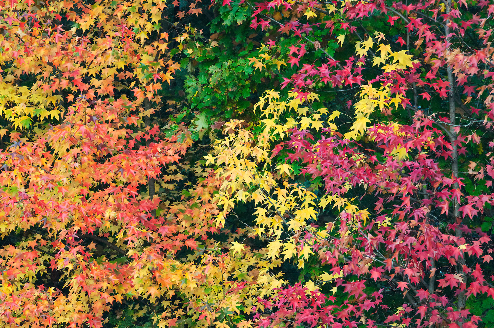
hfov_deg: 2.9
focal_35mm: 716
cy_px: 223
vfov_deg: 1.9
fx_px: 9818
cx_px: 184
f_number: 6.7
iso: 7200
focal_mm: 500
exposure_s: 1/1000
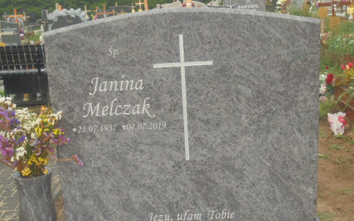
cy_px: 108
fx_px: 444
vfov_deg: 28.0
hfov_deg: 43.5
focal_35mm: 46
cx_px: 178
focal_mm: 7.8
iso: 100
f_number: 4.5
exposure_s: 1/125
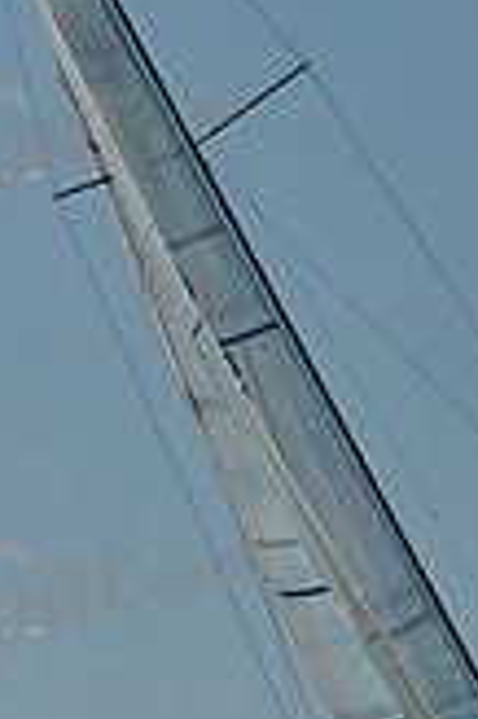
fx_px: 4949
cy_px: 338
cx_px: 480
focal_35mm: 248
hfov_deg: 5.5
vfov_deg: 8.3
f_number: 6.3
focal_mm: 70
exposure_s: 1/1000
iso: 280
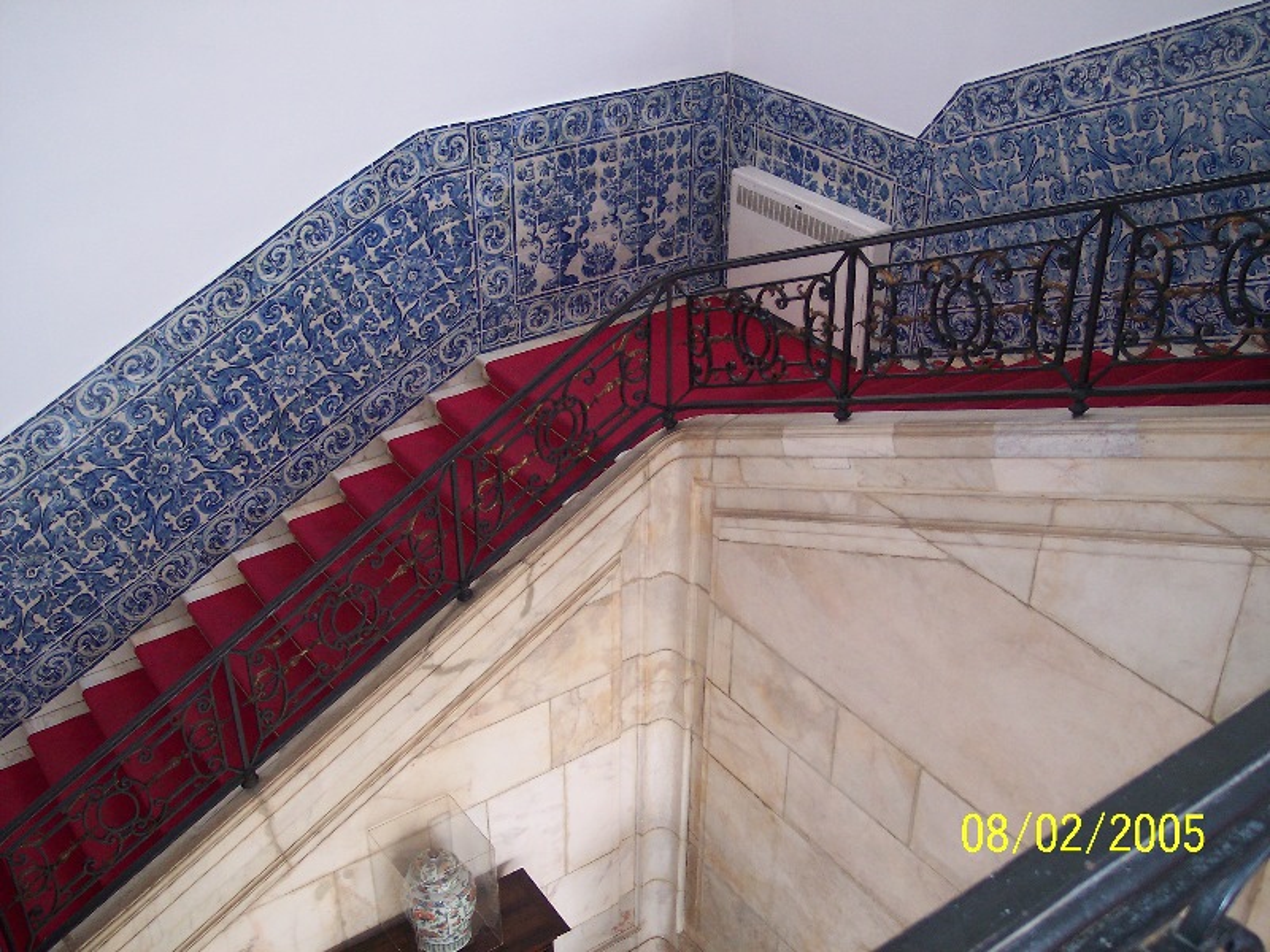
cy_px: 476
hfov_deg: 49.0
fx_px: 1394
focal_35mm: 38
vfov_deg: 37.7
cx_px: 635
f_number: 2.8
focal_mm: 8
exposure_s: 1/45
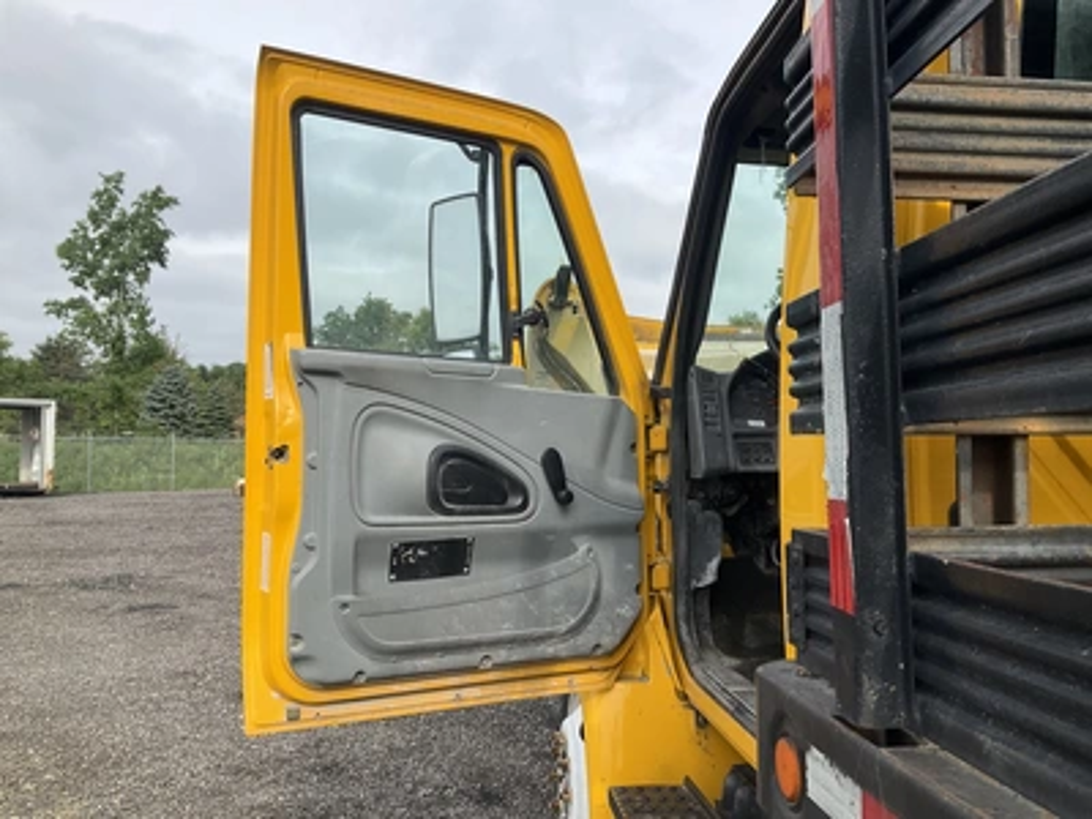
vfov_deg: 48.2
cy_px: 410
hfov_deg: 61.7
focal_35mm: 29
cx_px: 546
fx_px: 915
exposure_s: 1/1490
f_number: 1.8
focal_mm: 3
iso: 25
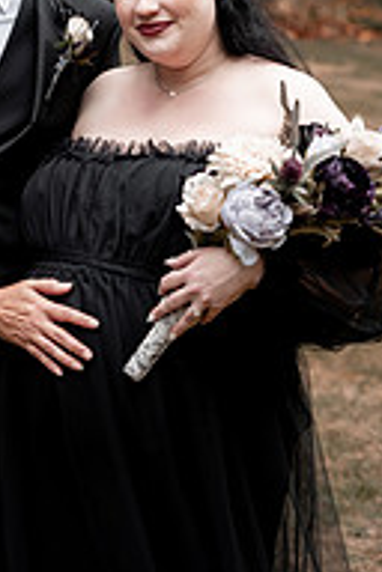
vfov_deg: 14.9
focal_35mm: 136
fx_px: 2164
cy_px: 30
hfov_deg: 10.0
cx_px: -18
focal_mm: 58
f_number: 2.8
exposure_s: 1/1000
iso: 400
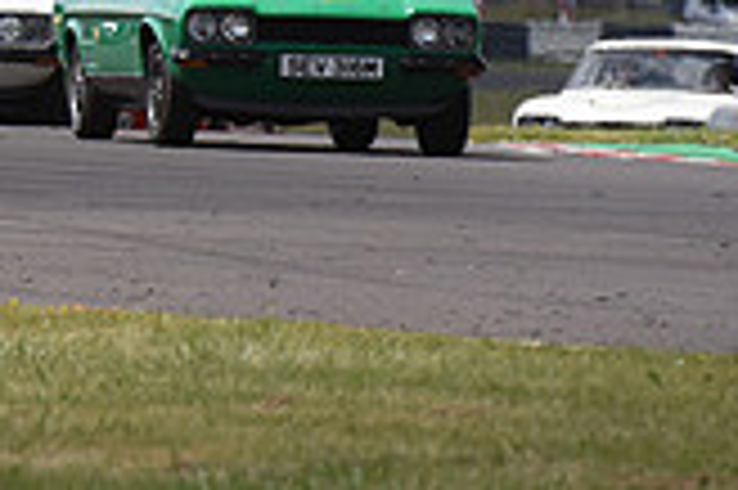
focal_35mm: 1416
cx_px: -495
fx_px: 28999
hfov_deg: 1.5
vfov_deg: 1.0
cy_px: -209
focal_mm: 400
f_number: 8
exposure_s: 1/1000
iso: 1100
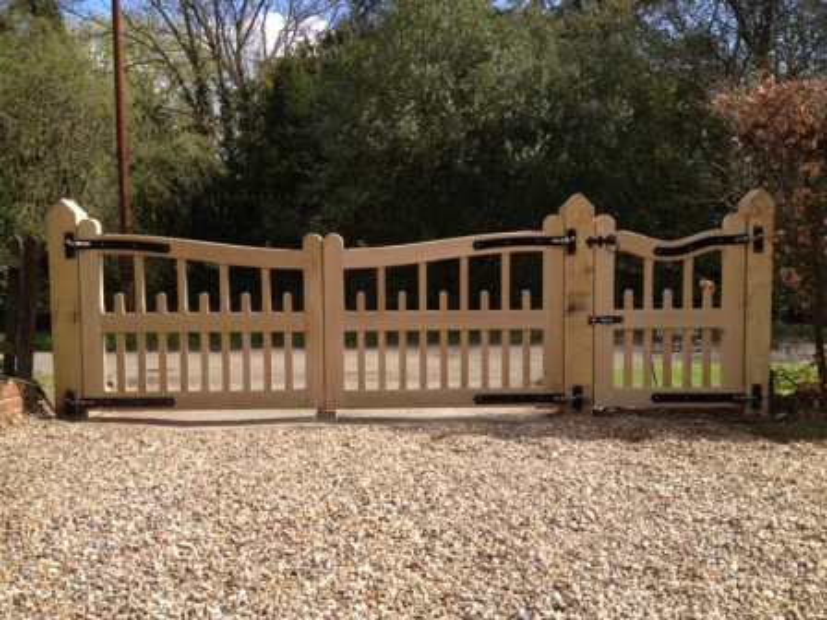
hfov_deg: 52.6
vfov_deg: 40.7
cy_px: 310
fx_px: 836
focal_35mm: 35
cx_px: 414
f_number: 2.4
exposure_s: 1/836
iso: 64
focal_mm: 4.28
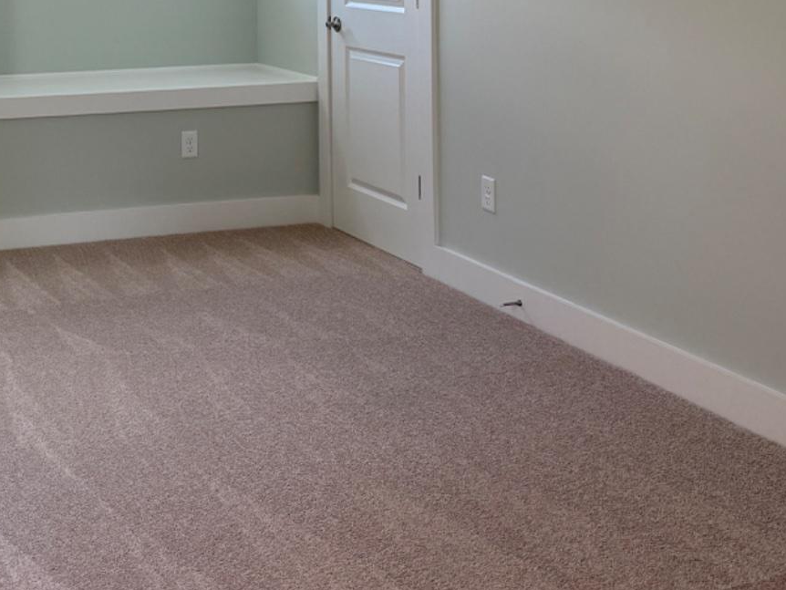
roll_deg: +1.0
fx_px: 1295
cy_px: -17
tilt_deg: -1.8
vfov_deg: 24.4
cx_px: 90
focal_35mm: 57
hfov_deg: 32.2
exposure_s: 1/220
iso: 160
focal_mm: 6.76
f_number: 1.78
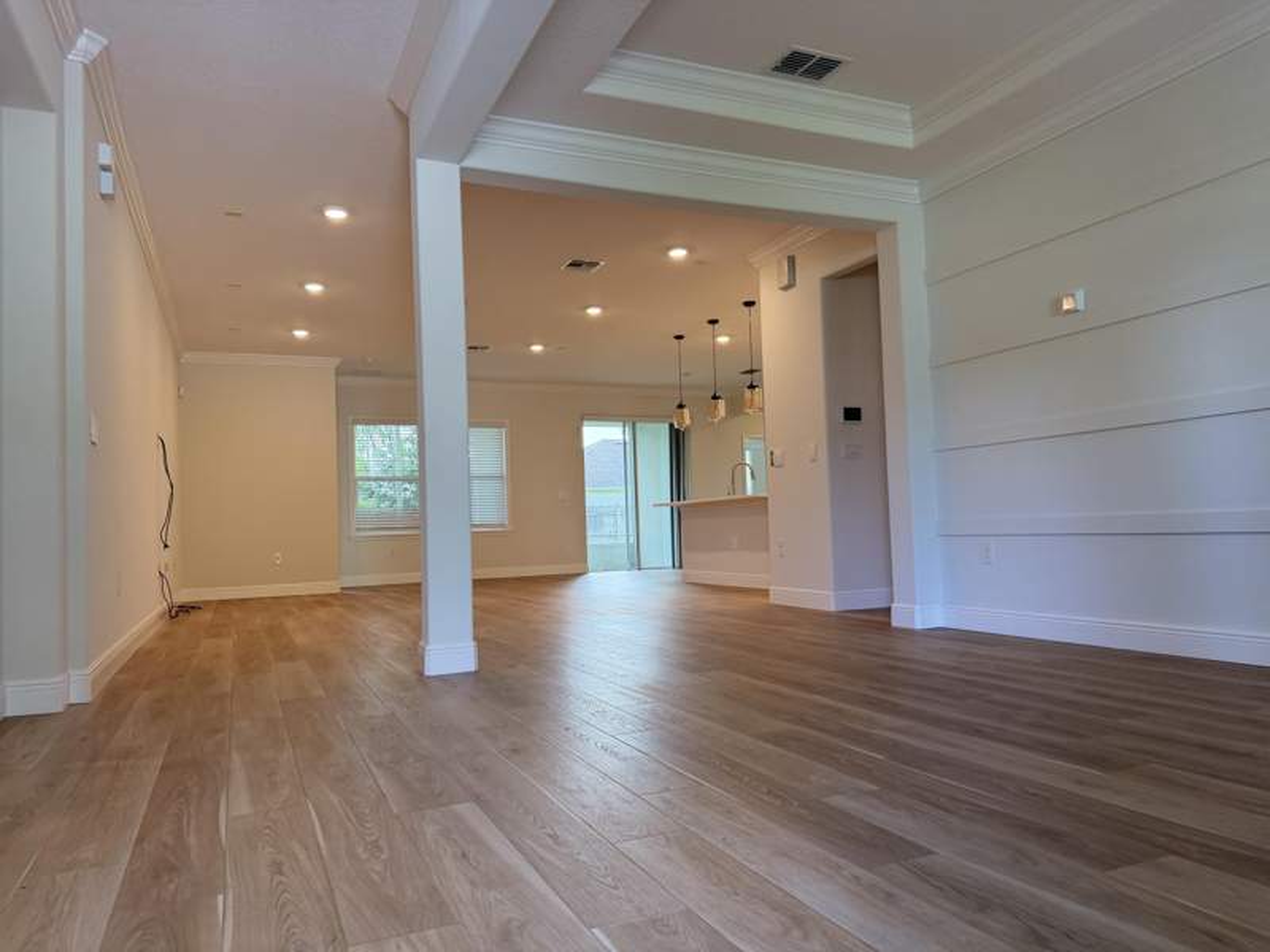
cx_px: 635
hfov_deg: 71.6
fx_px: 881
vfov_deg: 56.8
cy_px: 476
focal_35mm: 24
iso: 200
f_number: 1.78
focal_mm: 6.76
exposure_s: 1/188
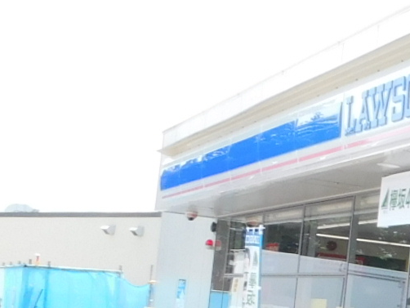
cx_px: 898
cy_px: 315
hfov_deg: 14.5
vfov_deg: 14.0
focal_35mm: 104
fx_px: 1232
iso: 125
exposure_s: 1/500
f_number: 3
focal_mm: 4
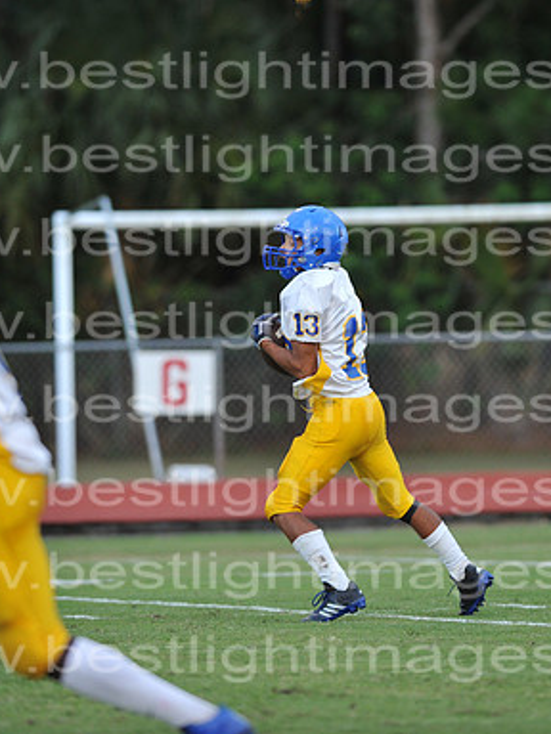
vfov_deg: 4.5
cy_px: 367
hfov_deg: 3.4
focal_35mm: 436
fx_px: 9253
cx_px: 297
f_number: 4
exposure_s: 1/1000
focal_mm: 300
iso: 1600
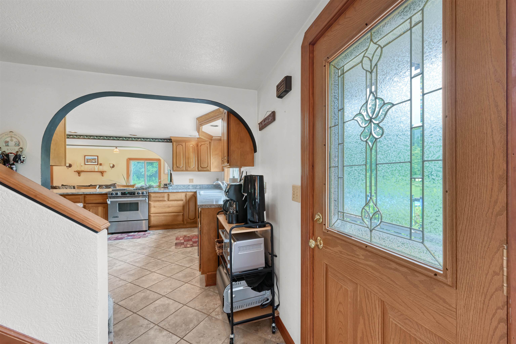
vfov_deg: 81.2
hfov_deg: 104.3
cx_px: 258
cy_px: 172
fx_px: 201
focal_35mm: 14
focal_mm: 14
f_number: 14
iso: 1000
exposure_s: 1/4
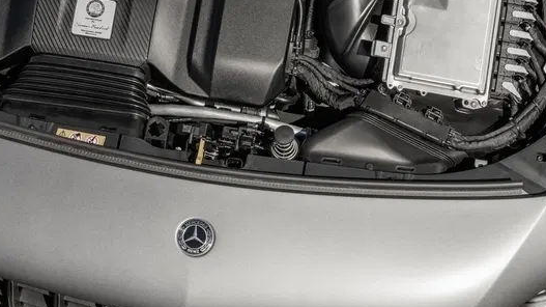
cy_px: 72
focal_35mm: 167
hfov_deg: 12.9
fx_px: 2417
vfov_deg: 7.3
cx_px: 235
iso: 100
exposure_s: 1/320
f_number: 11
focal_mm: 70
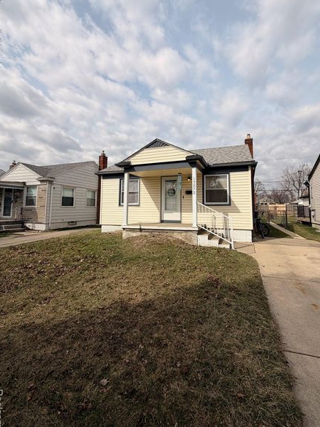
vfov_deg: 94.3
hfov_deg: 77.8
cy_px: 193
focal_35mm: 16
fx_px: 198
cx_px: 175
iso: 20
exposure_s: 1/1368
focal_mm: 2.22
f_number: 2.2
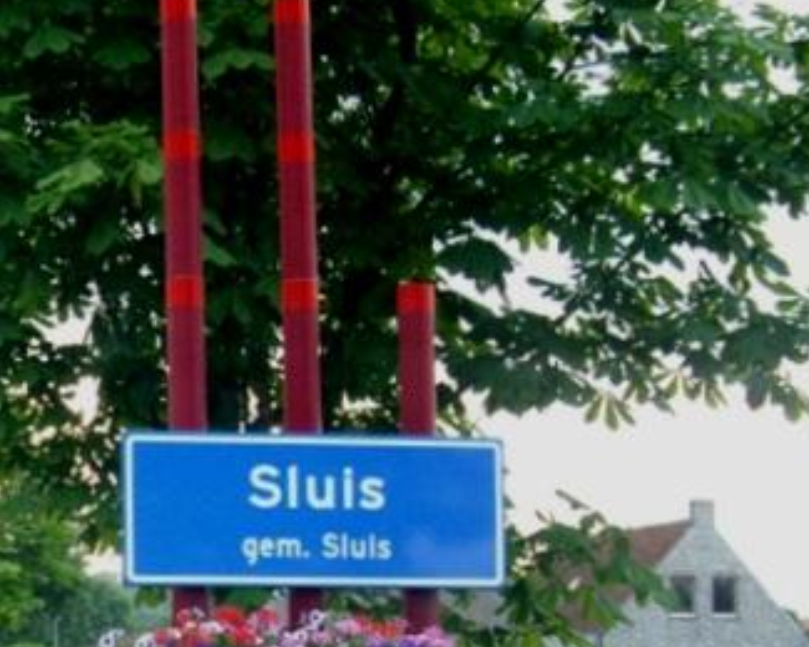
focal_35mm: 73
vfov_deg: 20.7
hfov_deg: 25.0
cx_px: 37
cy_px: 540
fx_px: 1748
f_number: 2.8
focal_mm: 7.9
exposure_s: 1/40
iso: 400
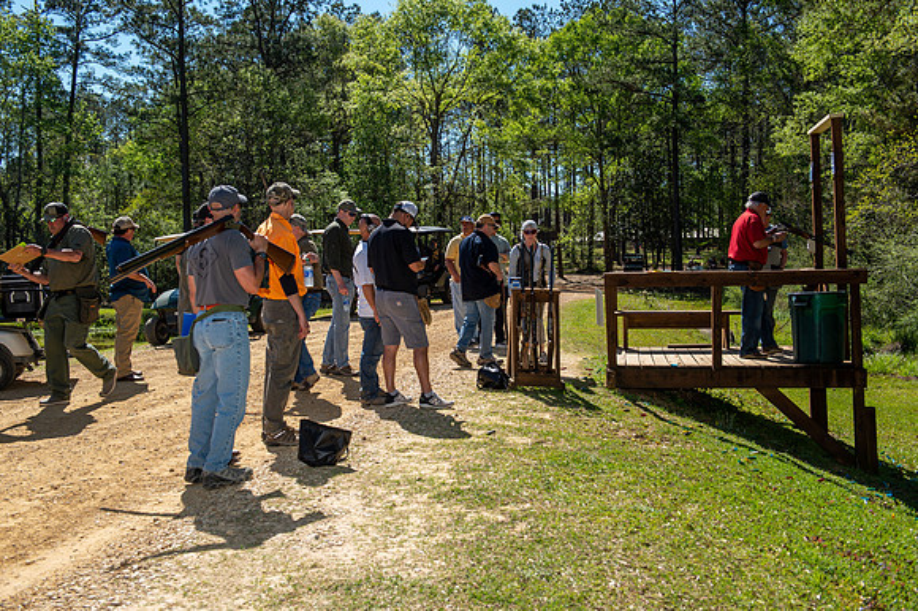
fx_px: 968
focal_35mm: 38
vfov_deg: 35.0
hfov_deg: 50.7
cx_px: 459
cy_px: 306
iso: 50
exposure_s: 1/250
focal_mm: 38
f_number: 5.6
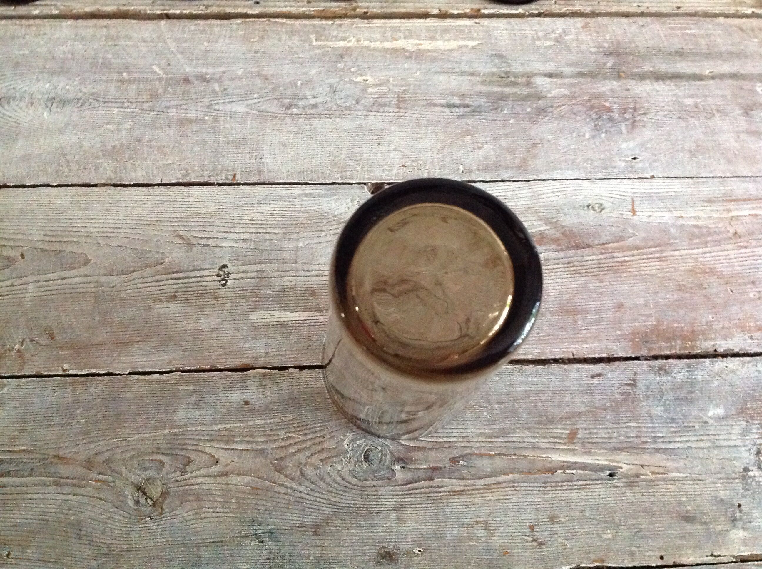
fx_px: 769
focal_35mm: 35
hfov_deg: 52.7
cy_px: 284
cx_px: 381
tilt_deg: -73.9
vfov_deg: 40.6
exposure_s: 1/15
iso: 800
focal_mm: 4.28
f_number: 2.4
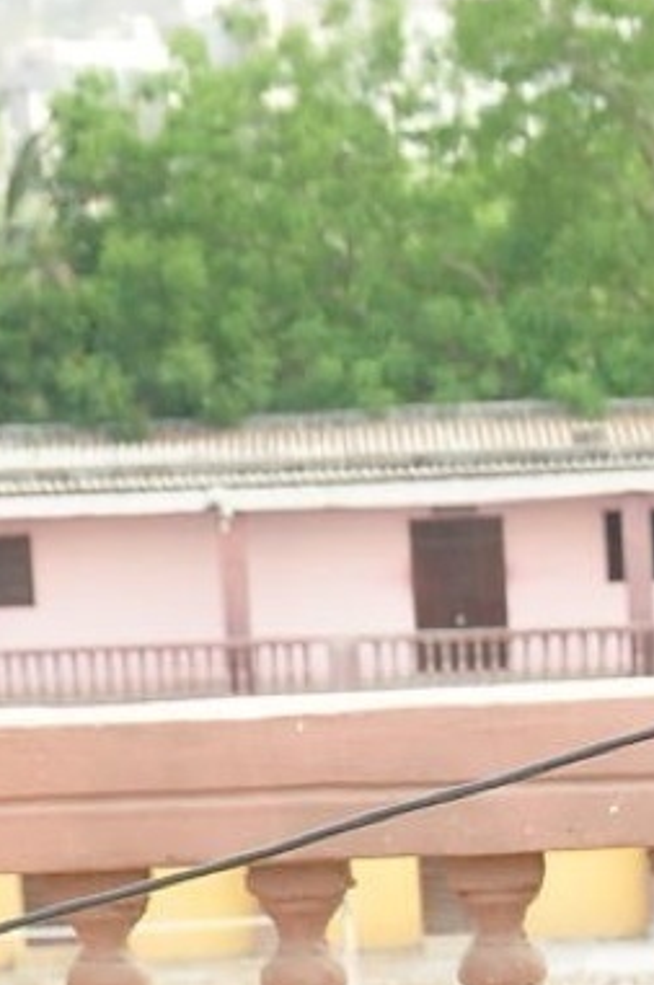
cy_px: 1391
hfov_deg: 5.4
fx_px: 6814
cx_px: 1109
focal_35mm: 249
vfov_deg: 8.1
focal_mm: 35
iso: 400
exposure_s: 1/125
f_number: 7.1
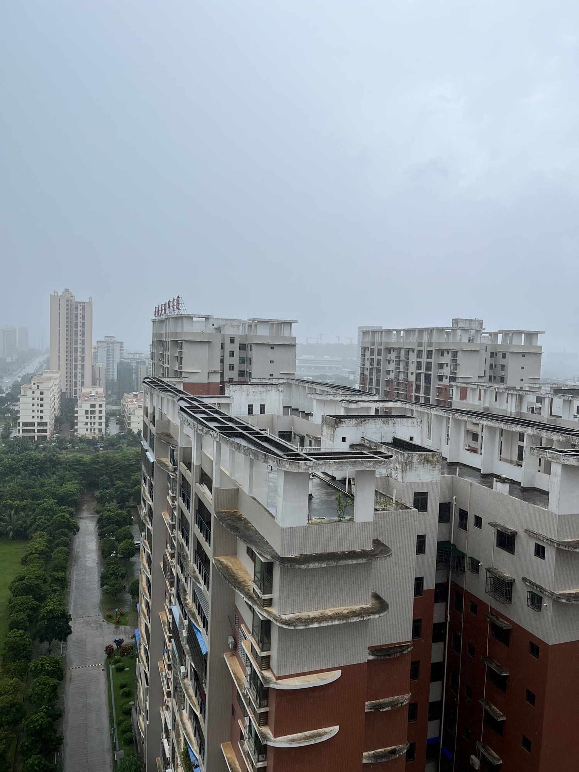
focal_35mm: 26
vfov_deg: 67.3
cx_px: 290
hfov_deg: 53.1
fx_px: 580
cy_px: 386
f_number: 1.6
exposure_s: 1/1325
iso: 50
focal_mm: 5.1
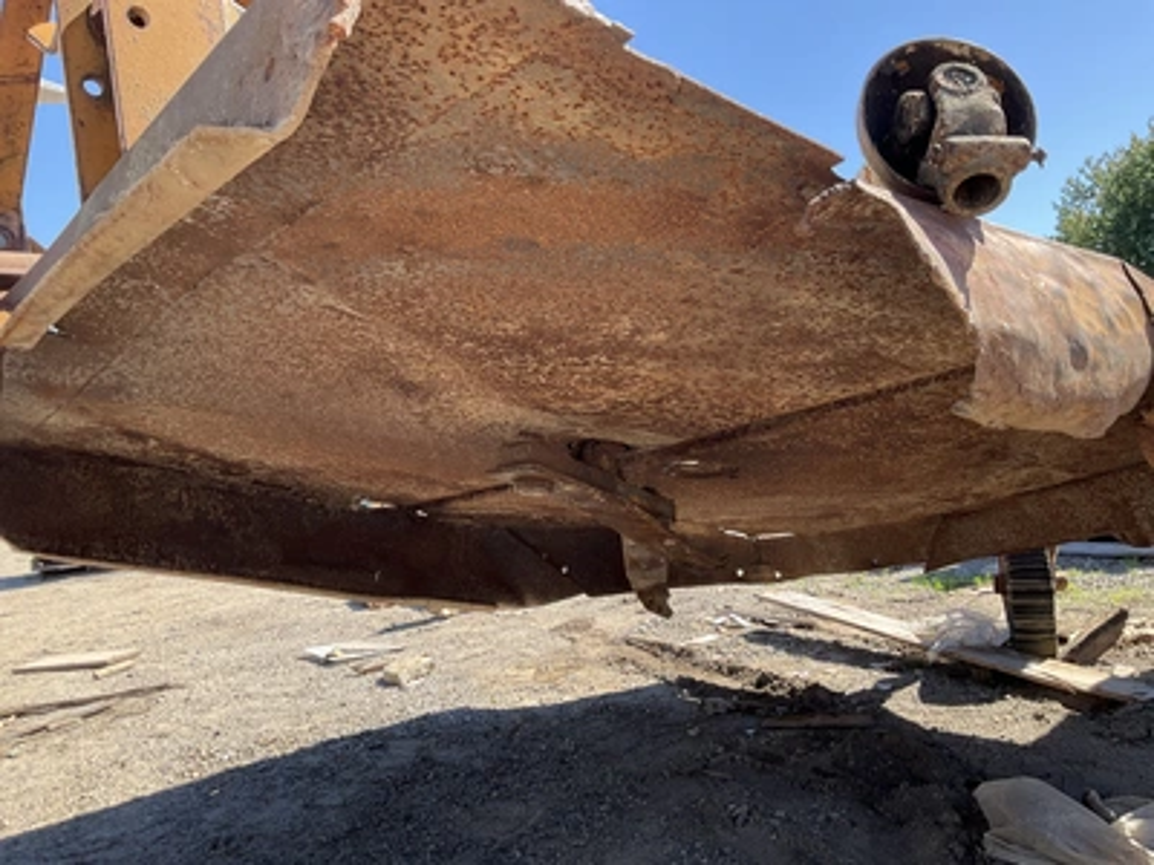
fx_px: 967
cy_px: 432
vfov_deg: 48.2
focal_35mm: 29
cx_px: 577
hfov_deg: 61.7
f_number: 1.8
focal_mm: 3
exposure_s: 1/419
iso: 25
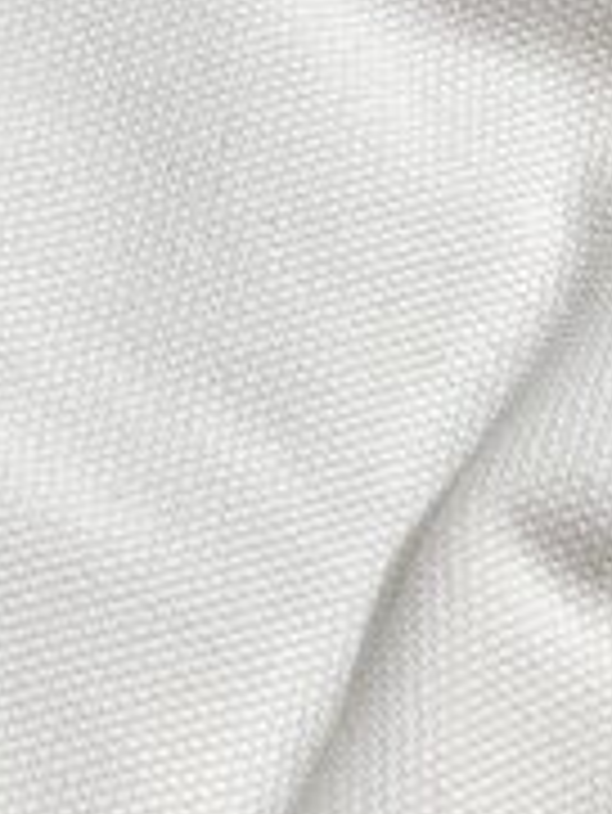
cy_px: -938
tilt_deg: -63.1
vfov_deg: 9.5
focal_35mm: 191
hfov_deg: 7.2
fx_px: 4497
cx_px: -981
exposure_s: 1/100
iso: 50
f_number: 1.8
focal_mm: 4.25
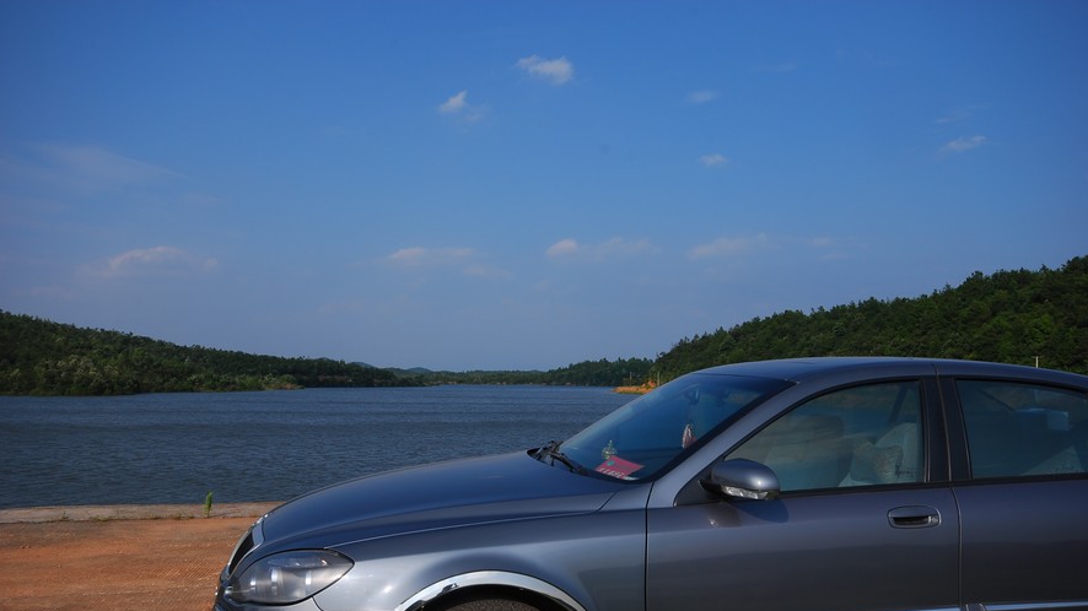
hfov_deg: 61.0
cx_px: 544
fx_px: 923
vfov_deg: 36.6
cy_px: 359
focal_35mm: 32
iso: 100
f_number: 13
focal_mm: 20
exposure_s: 1/160
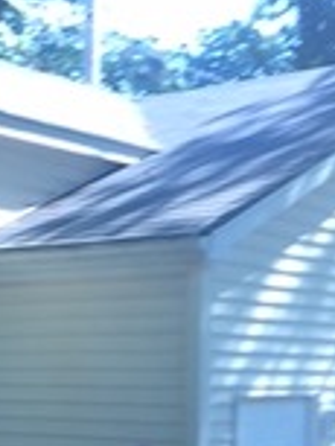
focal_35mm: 91
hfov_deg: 16.2
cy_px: 429
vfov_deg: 20.9
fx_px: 1173
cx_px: 221
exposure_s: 1/169
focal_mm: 4.15
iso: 32
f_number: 2.2
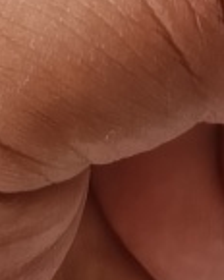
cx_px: 475
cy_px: -681
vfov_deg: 8.6
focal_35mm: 165
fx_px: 1367
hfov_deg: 8.8
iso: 72
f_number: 1.75
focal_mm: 5.5
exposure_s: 1/134
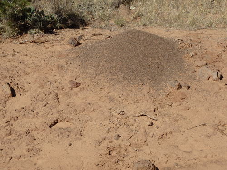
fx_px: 479
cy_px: 85
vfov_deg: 20.2
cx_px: 114
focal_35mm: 73
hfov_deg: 26.7
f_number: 5.7
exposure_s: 1/800
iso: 125
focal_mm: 13.1
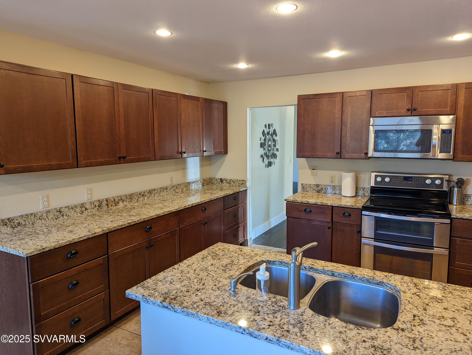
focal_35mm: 24
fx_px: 328
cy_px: 178
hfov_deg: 71.5
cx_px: 236
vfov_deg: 56.9
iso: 56
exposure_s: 1/24
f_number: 1.85
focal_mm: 6.81
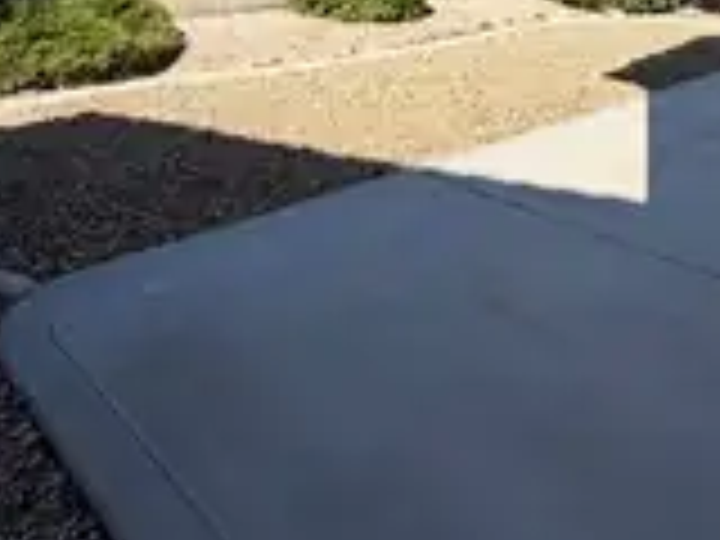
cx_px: 558
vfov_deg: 34.1
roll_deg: -0.7
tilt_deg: +0.5
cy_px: -81
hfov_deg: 50.0
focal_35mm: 35
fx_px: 728
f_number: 2.2
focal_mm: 2.22
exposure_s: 1/770
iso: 25
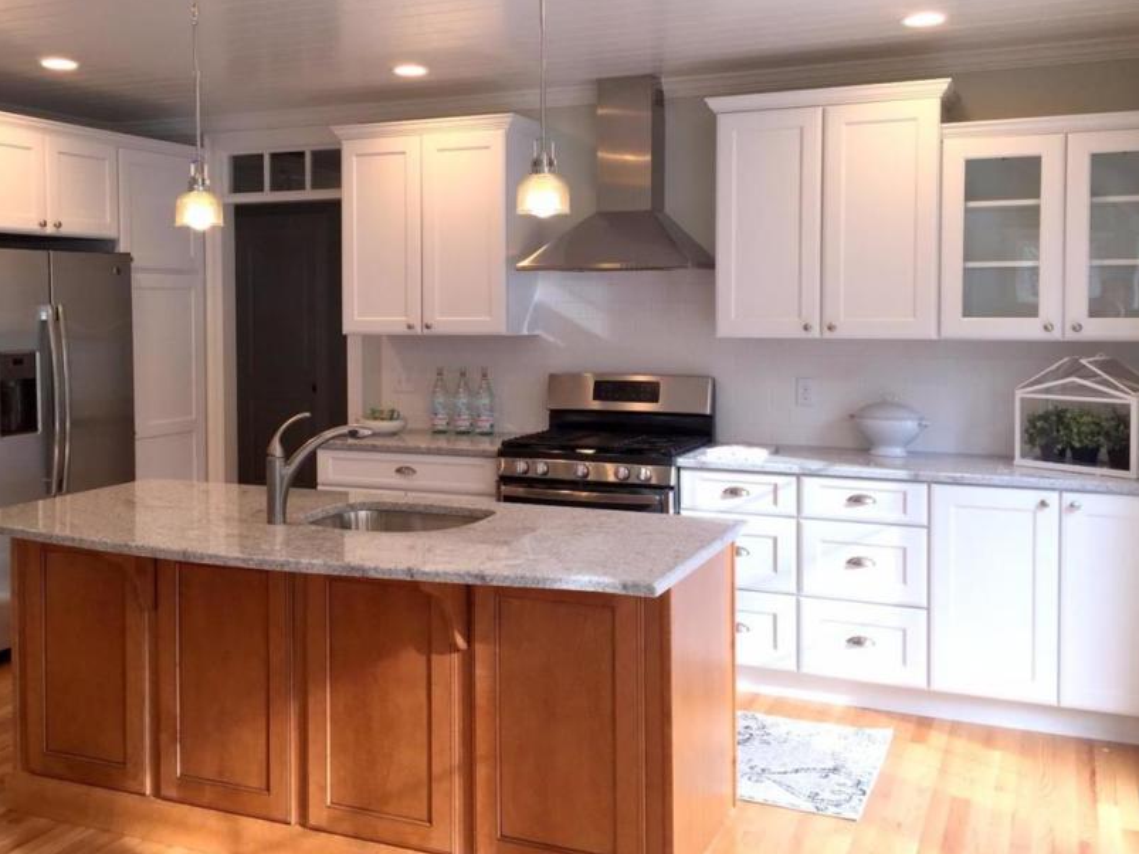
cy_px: 355
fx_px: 1217
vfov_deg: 38.5
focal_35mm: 37
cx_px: 494
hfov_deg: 50.0
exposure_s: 1/40
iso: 32
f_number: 2.2
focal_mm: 4.15
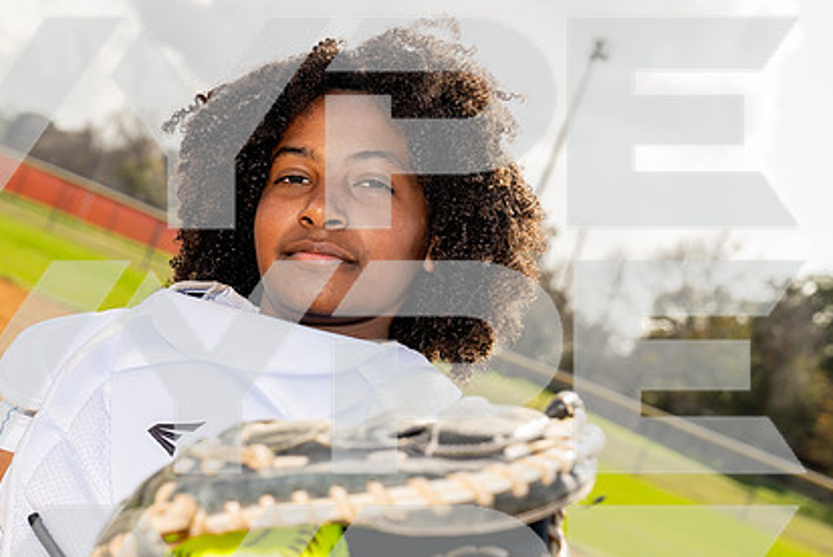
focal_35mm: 94
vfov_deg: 14.6
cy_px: 368
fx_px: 2177
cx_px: 292
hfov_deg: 21.6
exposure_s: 1/250
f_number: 7.1
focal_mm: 67
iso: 100
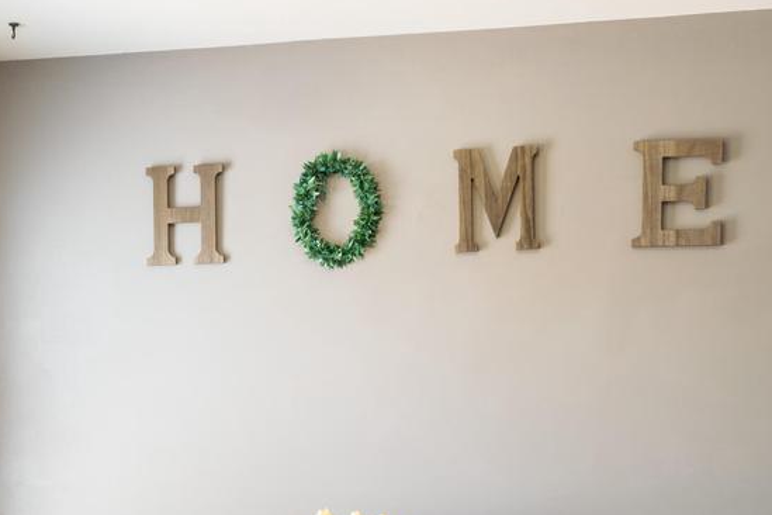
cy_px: 479
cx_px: 153
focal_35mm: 63
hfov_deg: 31.1
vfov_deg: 21.0
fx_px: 1351
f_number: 9
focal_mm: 18
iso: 100
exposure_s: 1
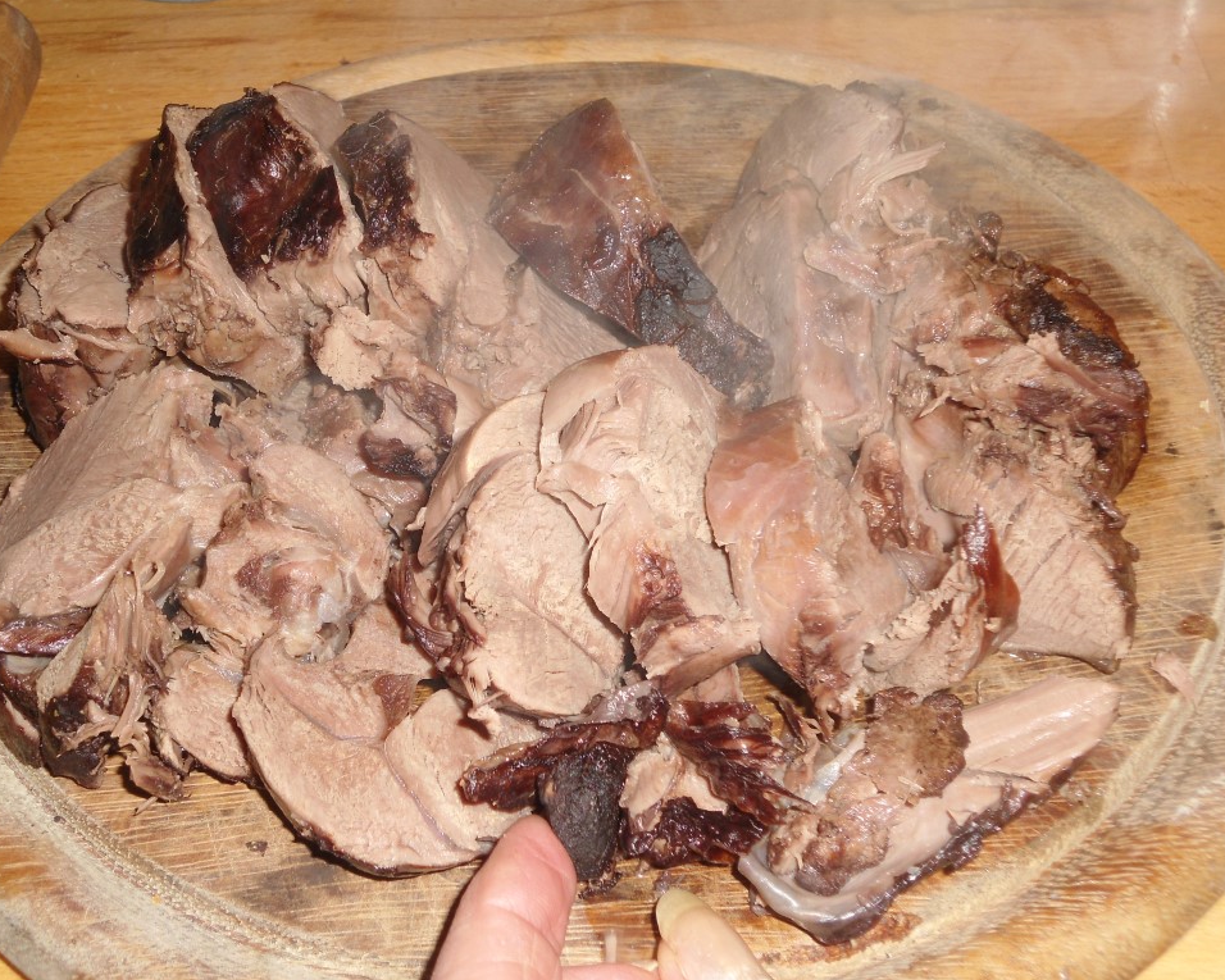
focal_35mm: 46
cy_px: 489
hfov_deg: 40.3
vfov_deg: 32.8
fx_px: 1668
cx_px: 579
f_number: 3.5
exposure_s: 1/50
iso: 80
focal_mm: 7.9
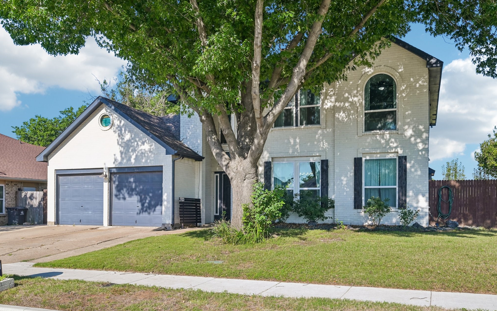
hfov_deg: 61.2
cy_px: 154
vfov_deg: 40.6
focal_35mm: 31
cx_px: 247
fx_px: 420
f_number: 8
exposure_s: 1/640
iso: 400
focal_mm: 30
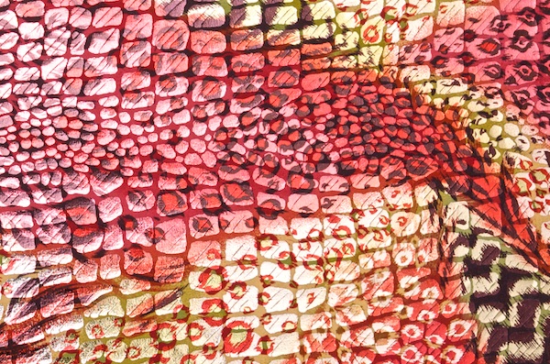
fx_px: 1509
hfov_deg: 20.7
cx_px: 275
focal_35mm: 99
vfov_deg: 13.8
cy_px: 182
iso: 800
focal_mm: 66
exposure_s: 1/800
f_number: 10
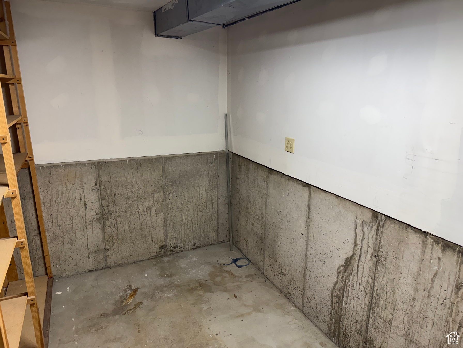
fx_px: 321
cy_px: 174
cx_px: 232
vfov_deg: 56.8
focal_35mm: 24
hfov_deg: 71.6
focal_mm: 6.76
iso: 125
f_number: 1.78
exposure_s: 1/120
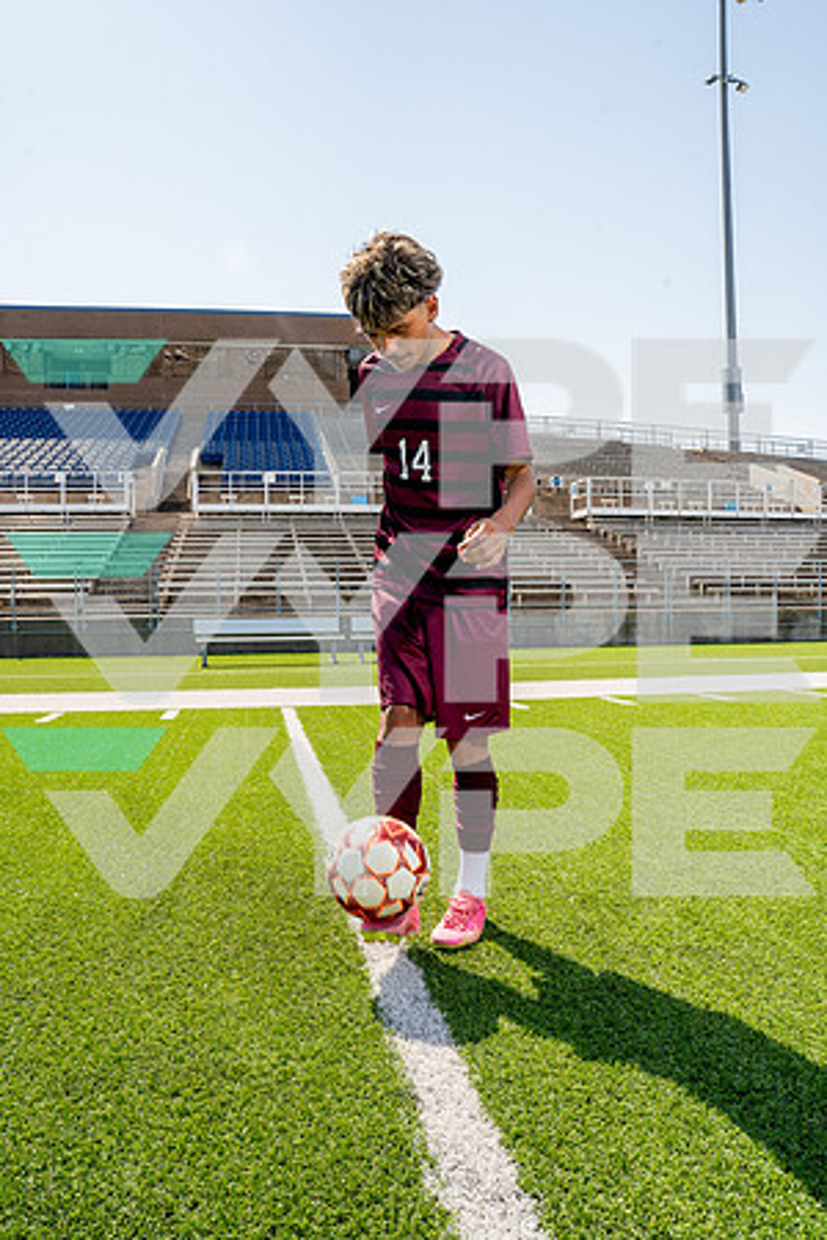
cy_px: 620
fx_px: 896
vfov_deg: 69.4
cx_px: 414
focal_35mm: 26
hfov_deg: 49.6
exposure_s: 1/250
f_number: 11
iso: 320
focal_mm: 26
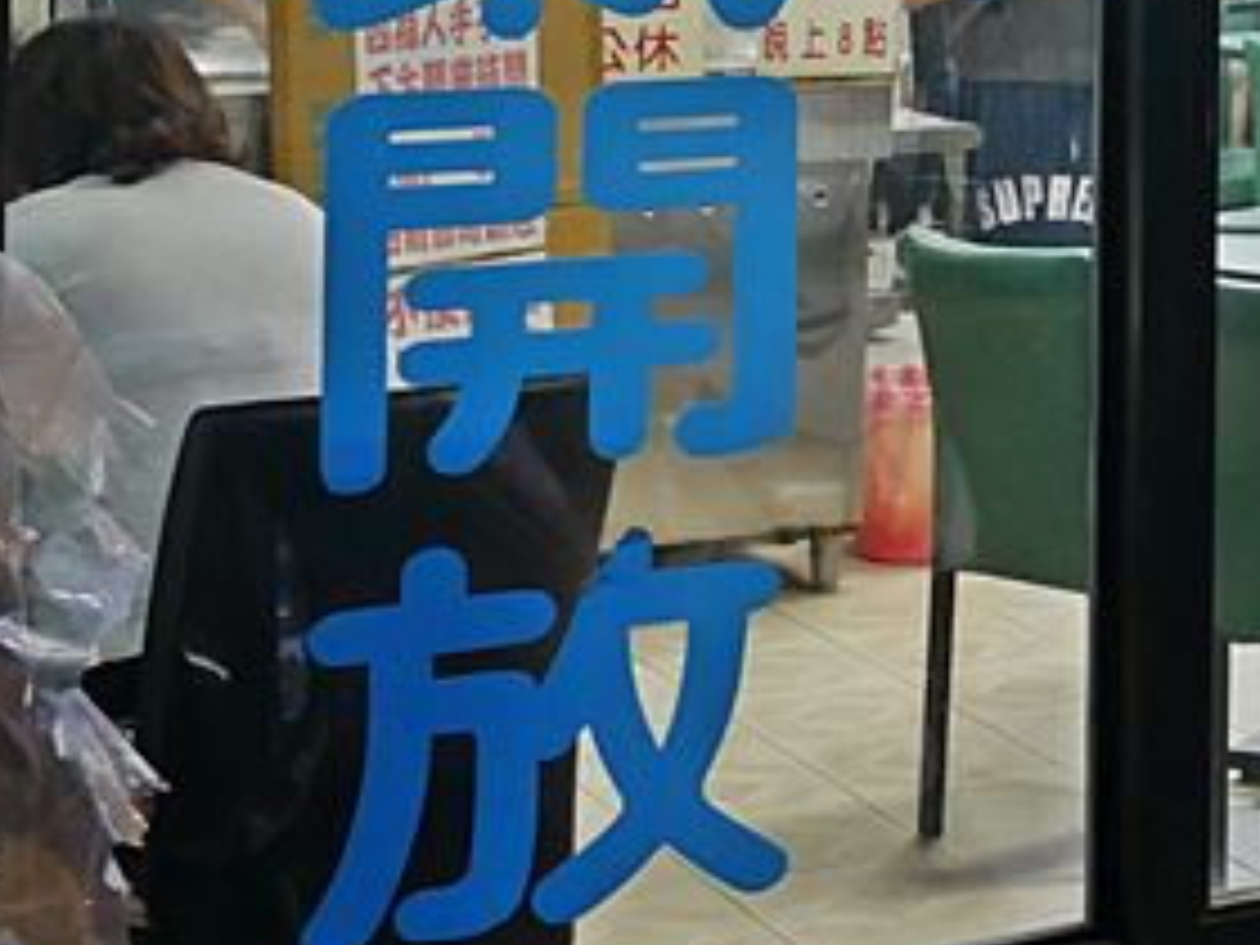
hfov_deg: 18.1
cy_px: -394
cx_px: 1714
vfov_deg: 14.0
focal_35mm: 100
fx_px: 3640
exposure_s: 1/60
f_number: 2.5
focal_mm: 14
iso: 640
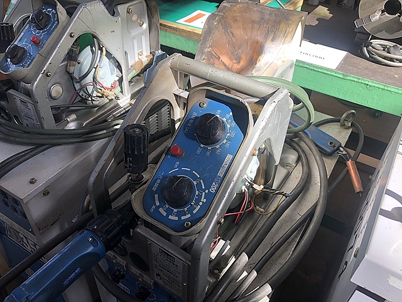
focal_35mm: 28
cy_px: 151
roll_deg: -2.0
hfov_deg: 63.4
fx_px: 325
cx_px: 201
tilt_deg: -41.1
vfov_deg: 49.7
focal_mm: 3.99
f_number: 1.8
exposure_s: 1/120
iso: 25
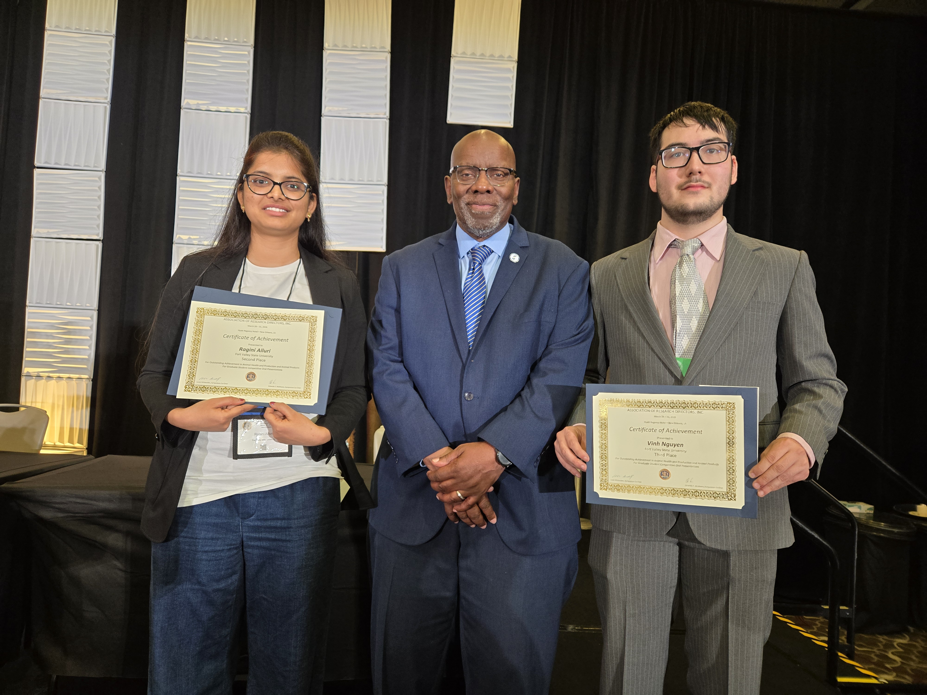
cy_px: 348
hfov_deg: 73.9
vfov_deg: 58.9
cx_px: 464
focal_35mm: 23
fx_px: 616
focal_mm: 5.4
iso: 160
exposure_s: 1/50
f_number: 1.8
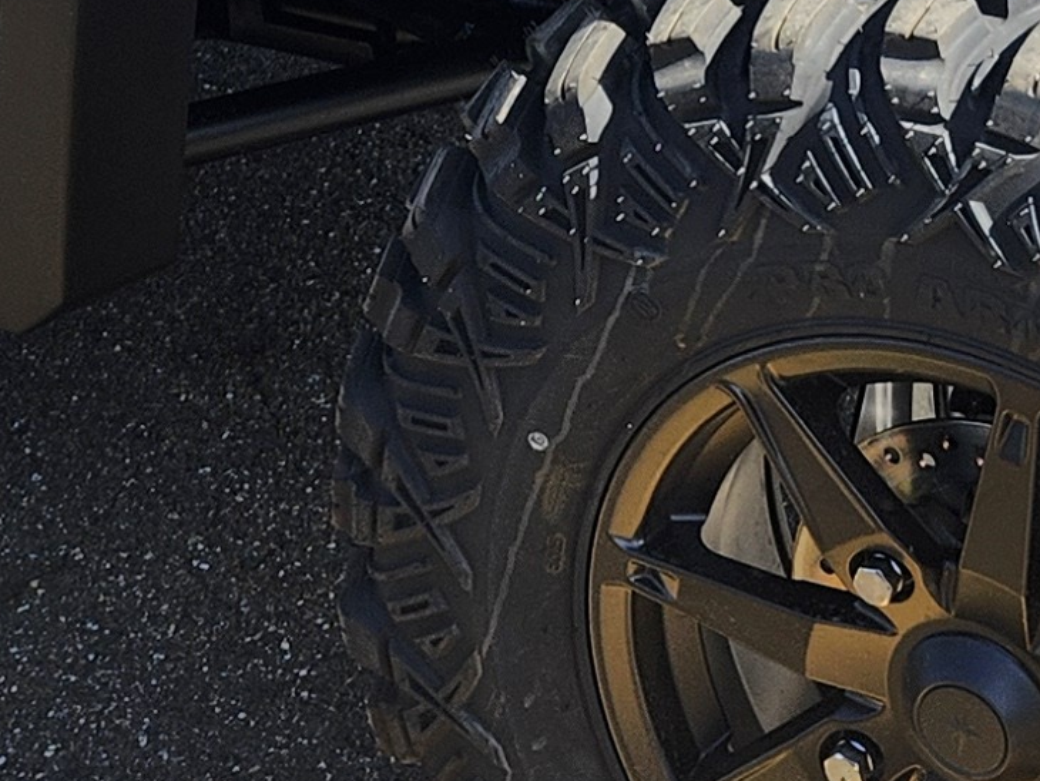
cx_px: 205
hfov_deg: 15.5
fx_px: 3787
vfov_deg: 10.7
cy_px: -802
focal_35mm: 126
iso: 25
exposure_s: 1/703
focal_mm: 5.54
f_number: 1.8
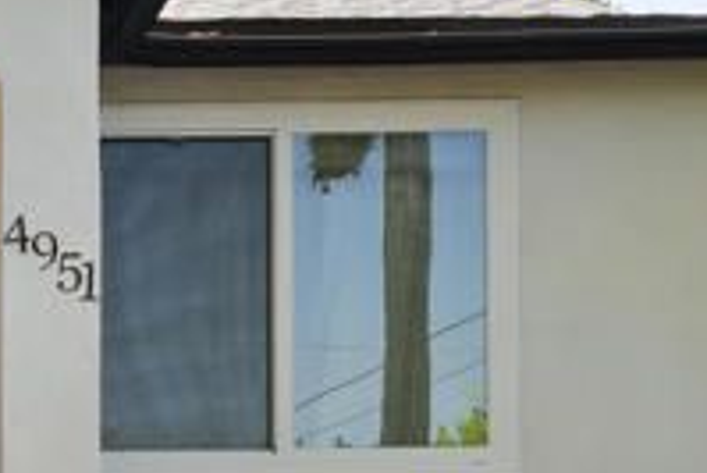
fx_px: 2024
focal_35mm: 103
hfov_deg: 18.1
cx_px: -274
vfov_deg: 13.0
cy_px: 562
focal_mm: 20
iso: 80
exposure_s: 1/20
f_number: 8
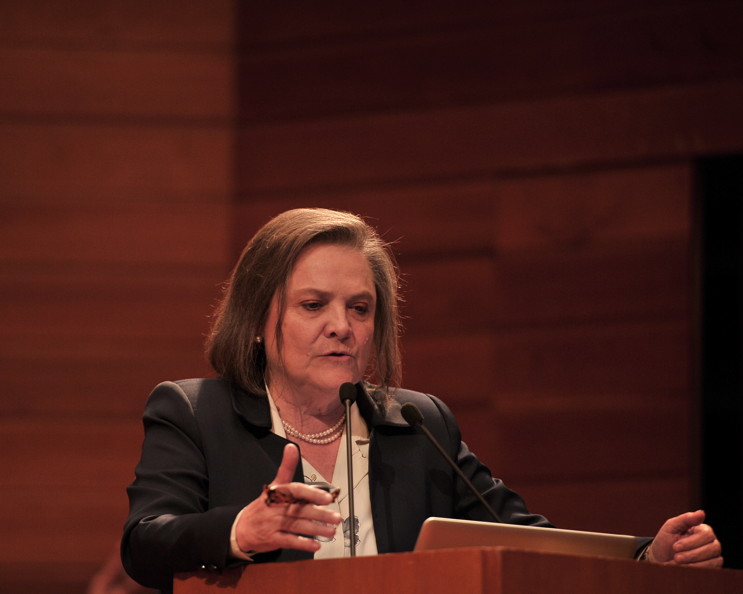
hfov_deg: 7.8
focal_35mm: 248
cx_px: 309
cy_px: 312
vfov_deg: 6.2
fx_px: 5453
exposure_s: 1/200
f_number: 2.8
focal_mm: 200
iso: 800
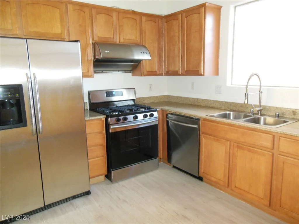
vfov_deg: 54.9
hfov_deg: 69.4
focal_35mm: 25
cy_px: 112
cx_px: 150
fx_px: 216
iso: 500
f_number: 3.2
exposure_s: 1/25
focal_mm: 4.5
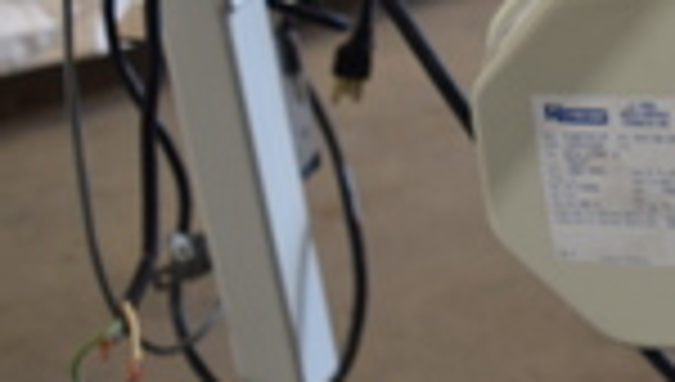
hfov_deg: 20.7
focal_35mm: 94
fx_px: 1685
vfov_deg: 12.9
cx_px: 873
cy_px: 187
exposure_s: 1/60
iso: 450
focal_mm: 18
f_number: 4
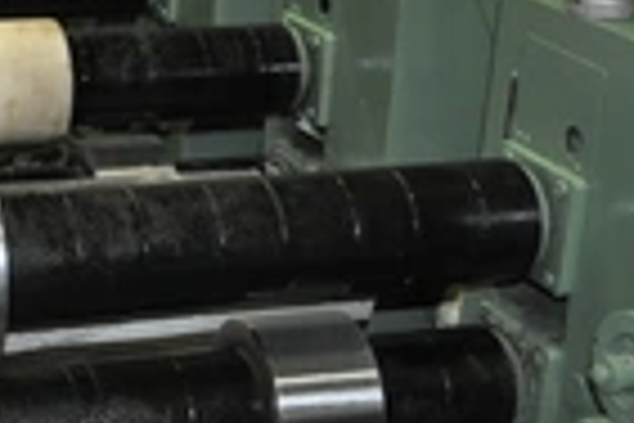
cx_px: -58
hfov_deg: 22.6
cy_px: 117
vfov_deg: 16.0
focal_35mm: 85
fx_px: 1497
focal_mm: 20
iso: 800
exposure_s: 1/60
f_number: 3.8
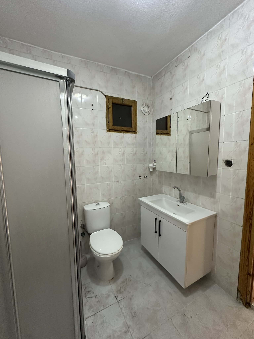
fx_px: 137
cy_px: 170
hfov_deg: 85.7
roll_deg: +0.5
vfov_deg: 102.1
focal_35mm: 14
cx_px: 127
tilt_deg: -5.8
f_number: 2.2
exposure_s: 1/50
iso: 400
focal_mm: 2.22
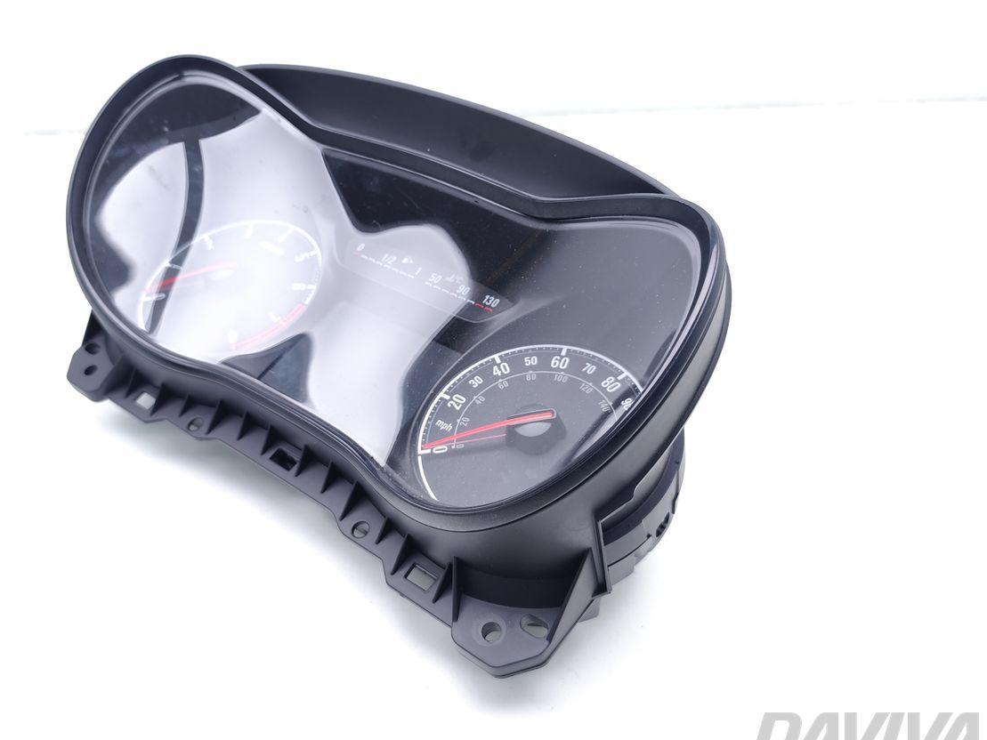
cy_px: 357
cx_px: 436
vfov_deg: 46.8
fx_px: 855
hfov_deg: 59.8
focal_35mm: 30
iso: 125
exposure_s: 1/100
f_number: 1.65
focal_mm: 6.19
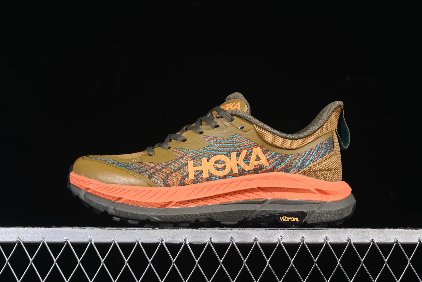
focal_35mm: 75
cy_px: 141
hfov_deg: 27.0
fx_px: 879
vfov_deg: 18.2
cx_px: 211
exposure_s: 1/80
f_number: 7.1
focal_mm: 50
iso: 160
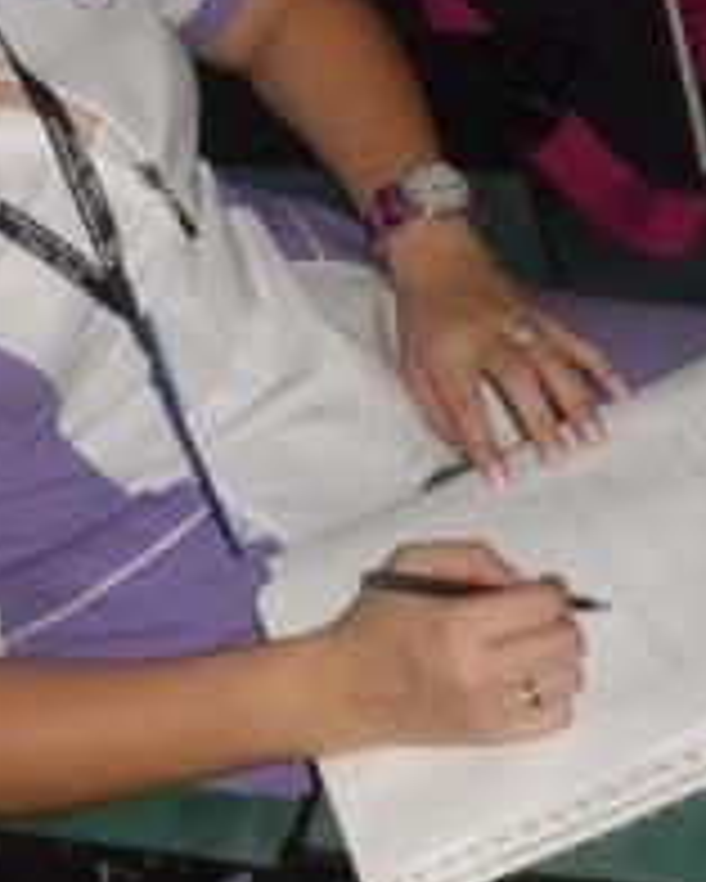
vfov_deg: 24.3
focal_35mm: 78
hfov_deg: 19.5
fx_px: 2036
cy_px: 261
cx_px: 180
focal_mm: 6.2
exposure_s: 1/60
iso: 400
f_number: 3.8
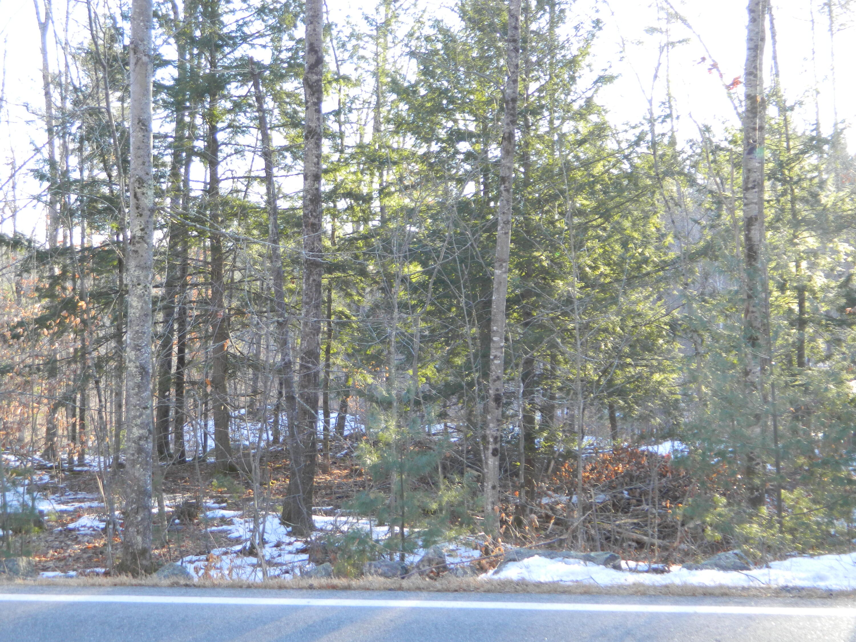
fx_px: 1162
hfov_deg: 40.4
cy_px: 321
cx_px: 428
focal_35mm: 47
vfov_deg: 30.9
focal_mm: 8.4
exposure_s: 1/50
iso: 110
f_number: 3.6
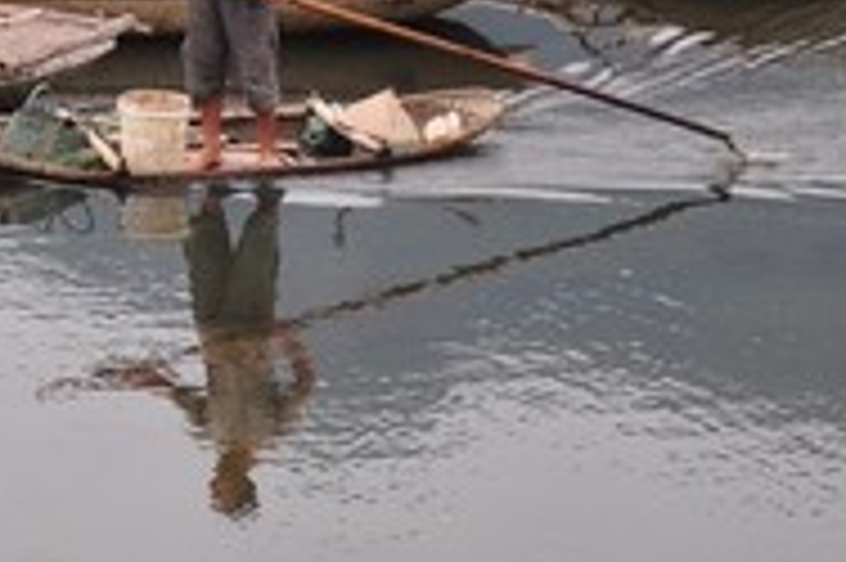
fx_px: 6551
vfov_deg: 4.9
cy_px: -308
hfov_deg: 7.3
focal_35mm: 279
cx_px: -256
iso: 200
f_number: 5
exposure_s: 1/500
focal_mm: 50
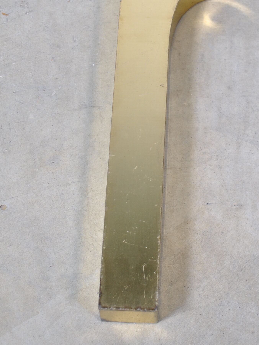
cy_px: 117
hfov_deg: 15.8
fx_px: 928
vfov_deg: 21.0
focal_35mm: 93
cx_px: 184
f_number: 4.5
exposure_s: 1/50
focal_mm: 30
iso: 200
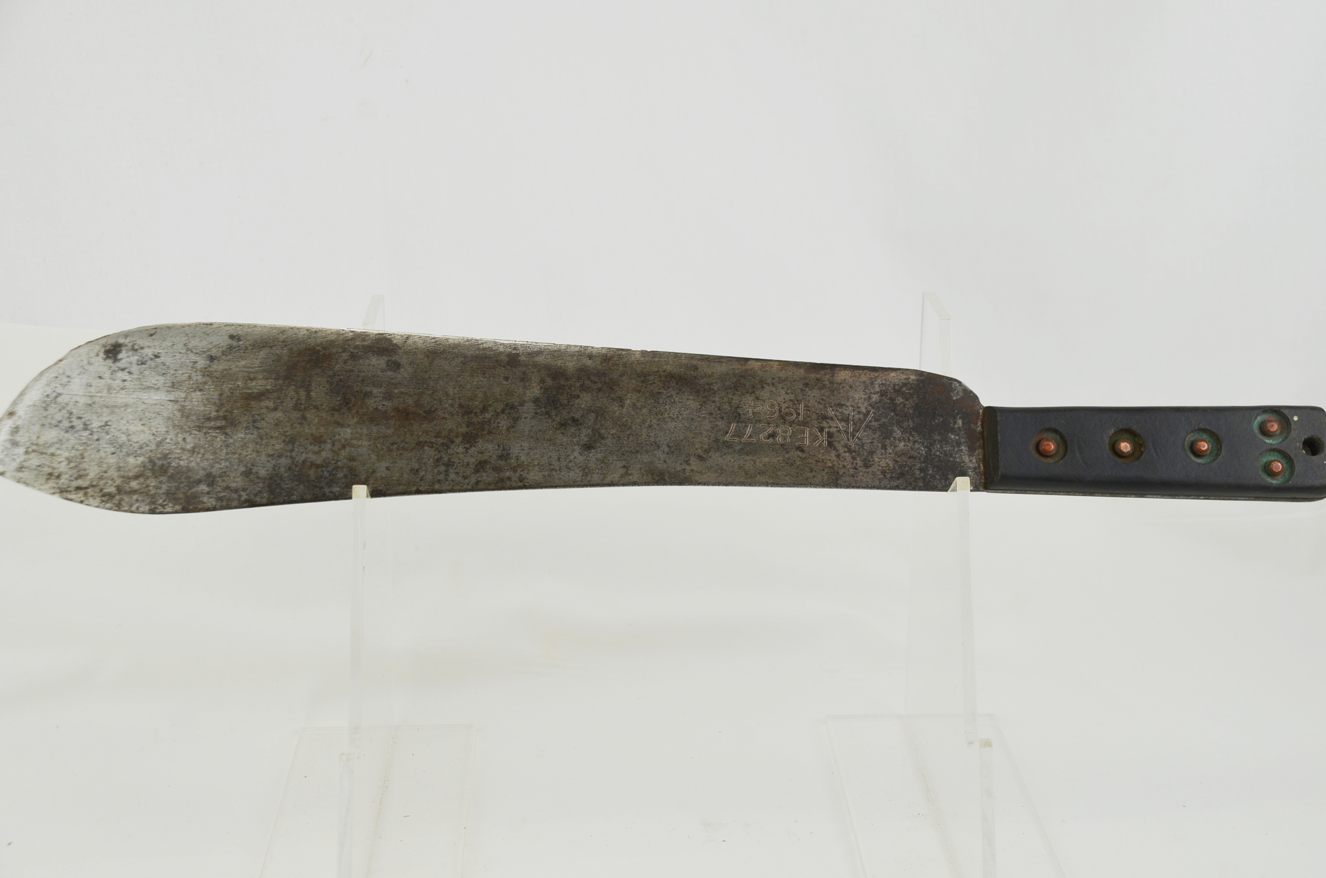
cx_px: 663
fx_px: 2095
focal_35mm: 57
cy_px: 439
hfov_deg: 35.1
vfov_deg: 23.7
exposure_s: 1/125
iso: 280
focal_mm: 38
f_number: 5.6
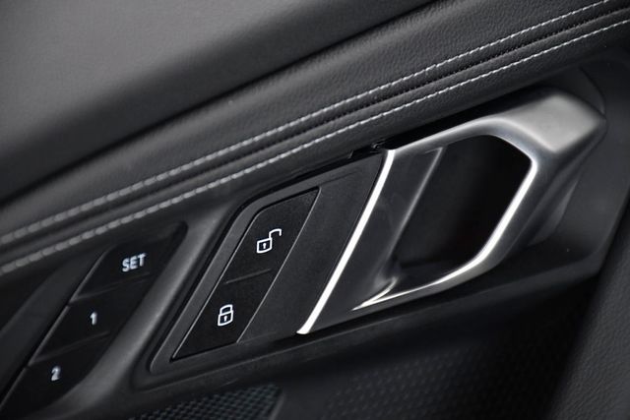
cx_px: 315
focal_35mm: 210
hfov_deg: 9.8
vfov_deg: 6.5
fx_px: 3676
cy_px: 210
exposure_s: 1/160
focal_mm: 140
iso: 2500
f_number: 5.6
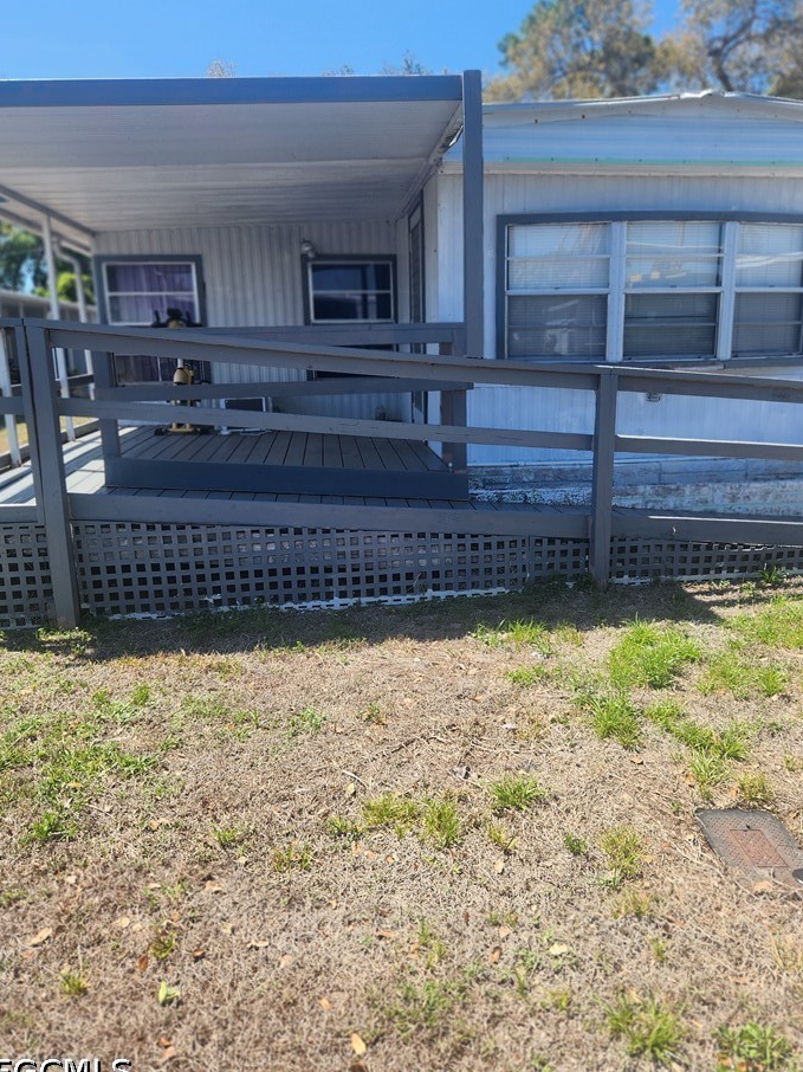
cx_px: 438
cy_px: 493
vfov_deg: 67.2
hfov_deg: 53.0
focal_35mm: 26
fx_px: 805
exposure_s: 1/756
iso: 20
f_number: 1.8
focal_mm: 5.4
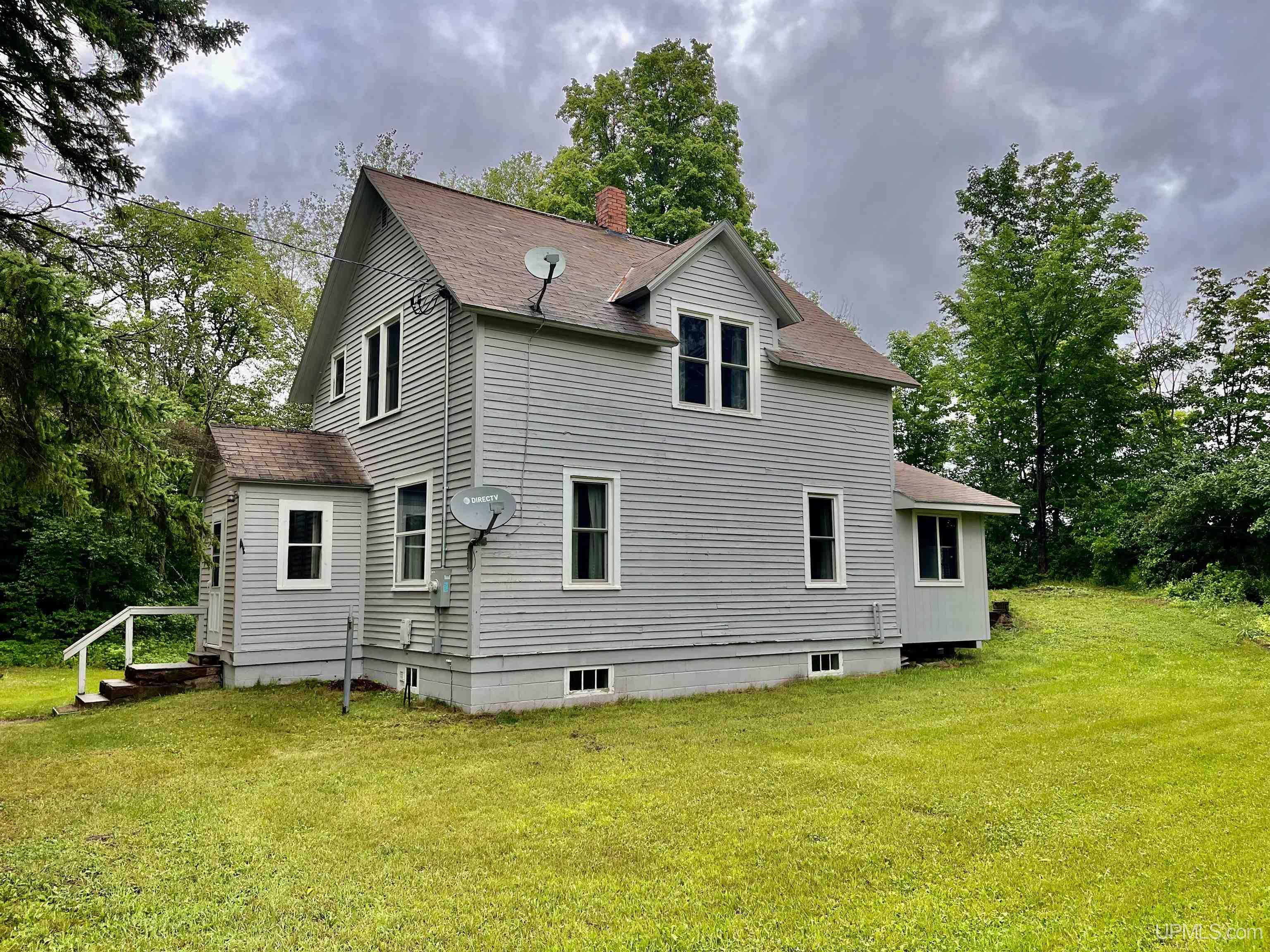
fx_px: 954
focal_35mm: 26
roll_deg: +0.9
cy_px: 476
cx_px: 635
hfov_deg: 67.3
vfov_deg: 53.1
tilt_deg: +7.4
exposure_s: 1/723
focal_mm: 5.1
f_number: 1.6
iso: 50
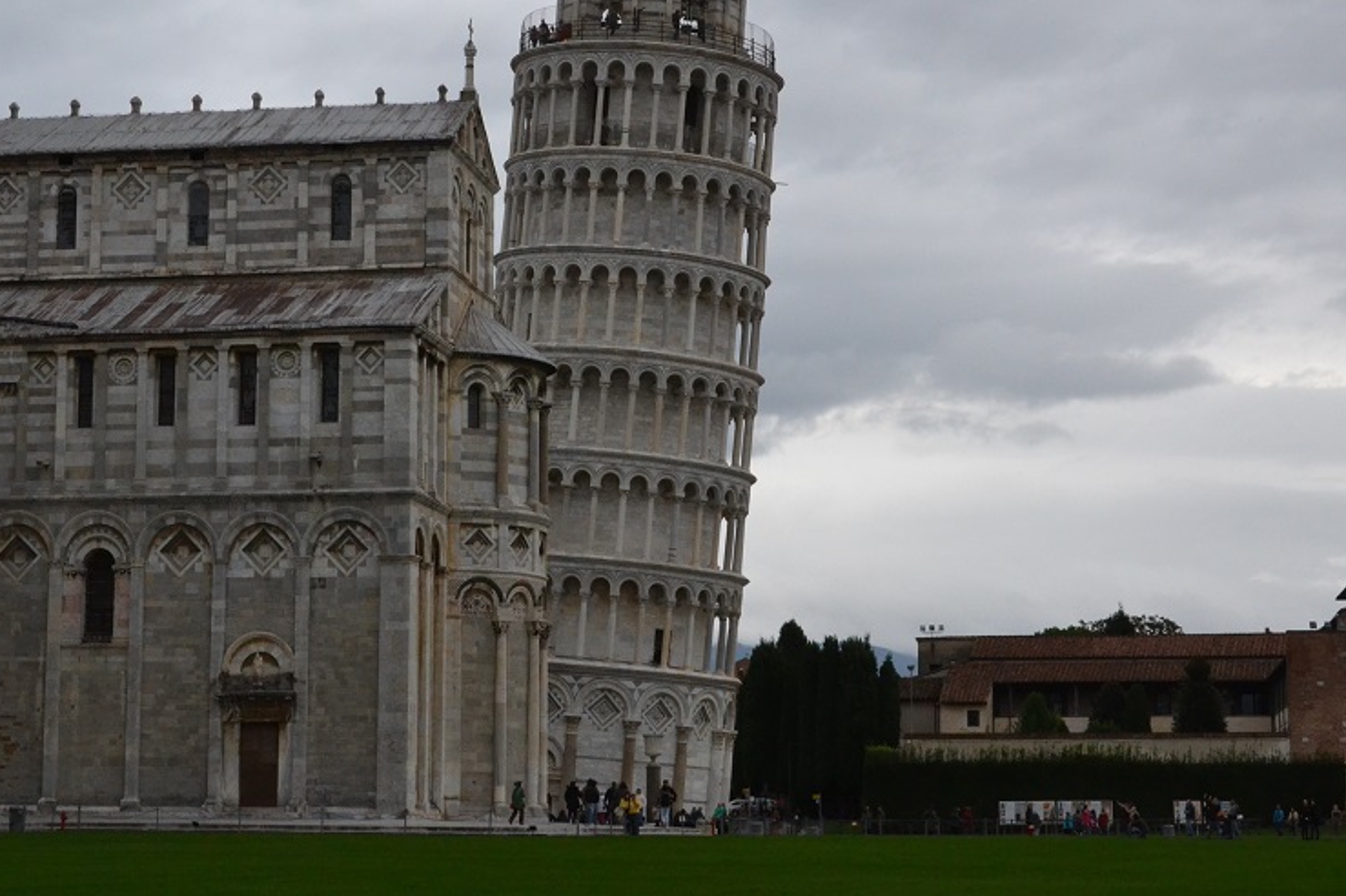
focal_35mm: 79
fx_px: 2952
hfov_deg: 25.7
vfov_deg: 17.2
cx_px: 590
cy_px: 324
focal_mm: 38
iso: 1600
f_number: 13
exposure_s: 1/640
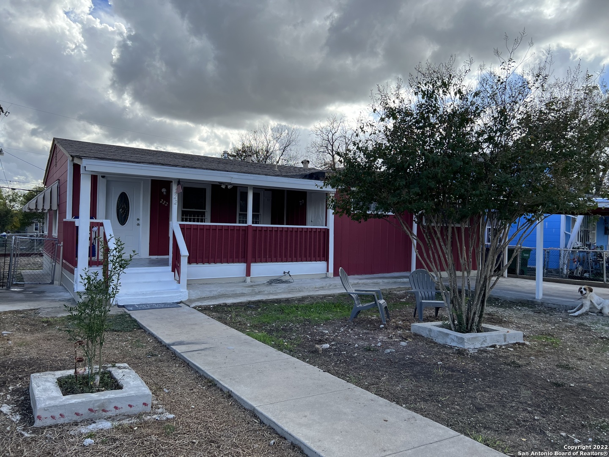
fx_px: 457
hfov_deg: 67.3
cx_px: 304
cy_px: 228
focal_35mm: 26
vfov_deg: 53.1
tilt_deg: +0.2
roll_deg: -1.5
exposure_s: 1/2695
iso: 50
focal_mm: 5.7
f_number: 1.5
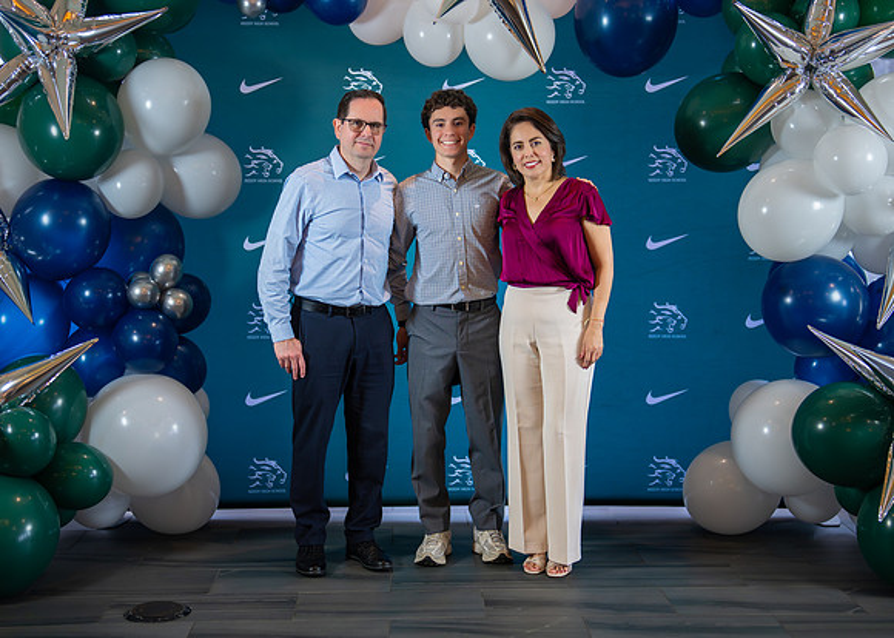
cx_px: 457
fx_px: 1426
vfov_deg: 25.2
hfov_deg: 34.8
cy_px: 305
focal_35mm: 56
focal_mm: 50
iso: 1000
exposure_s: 1/400
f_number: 1.2
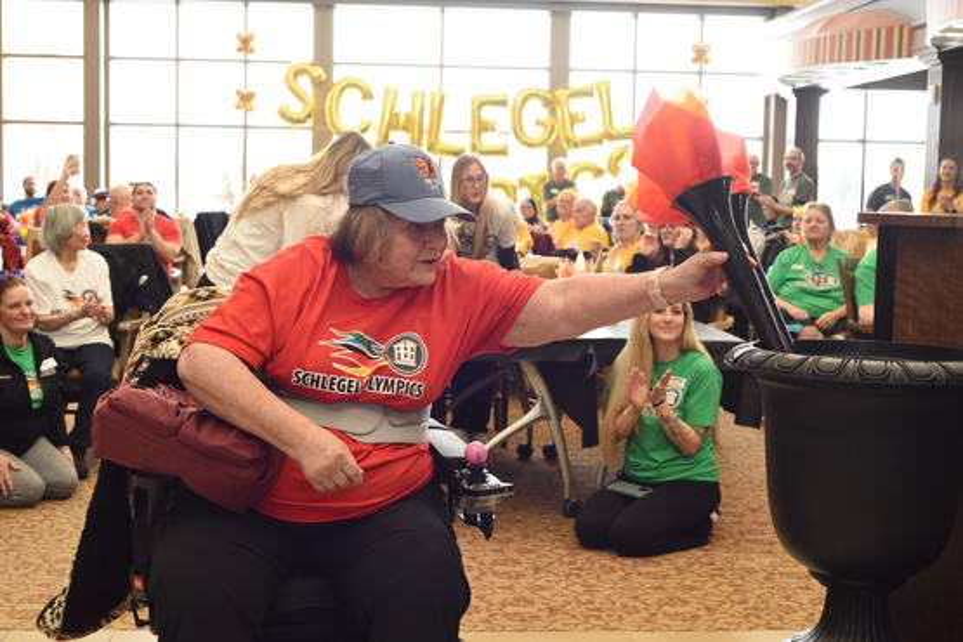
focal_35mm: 50
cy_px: 321
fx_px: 1337
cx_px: 482
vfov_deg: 27.0
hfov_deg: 39.6
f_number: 8
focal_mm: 50
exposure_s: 1/160
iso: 3200
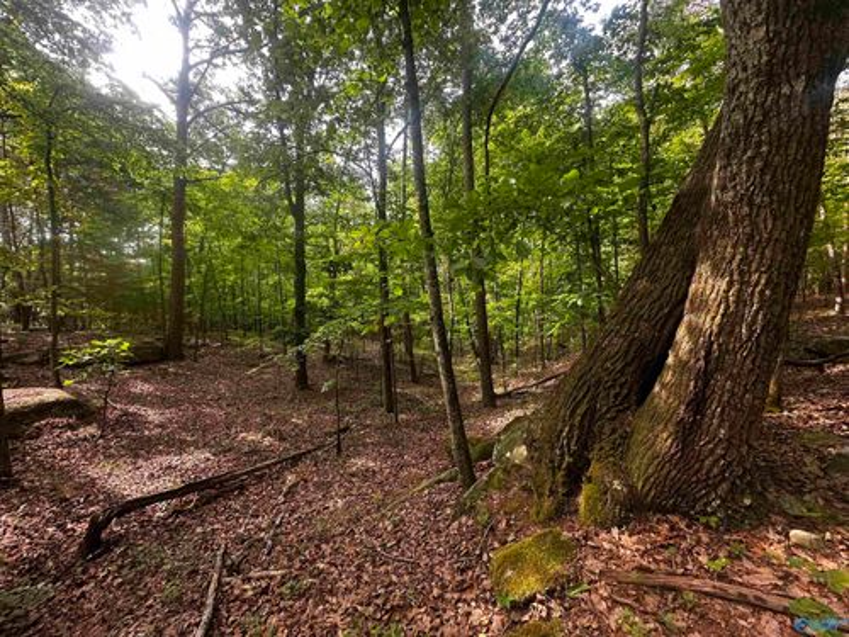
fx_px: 343
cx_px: 424
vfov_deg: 85.7
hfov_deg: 102.1
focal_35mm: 14
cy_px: 318
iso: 80
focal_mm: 2.22
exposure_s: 1/99
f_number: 2.2
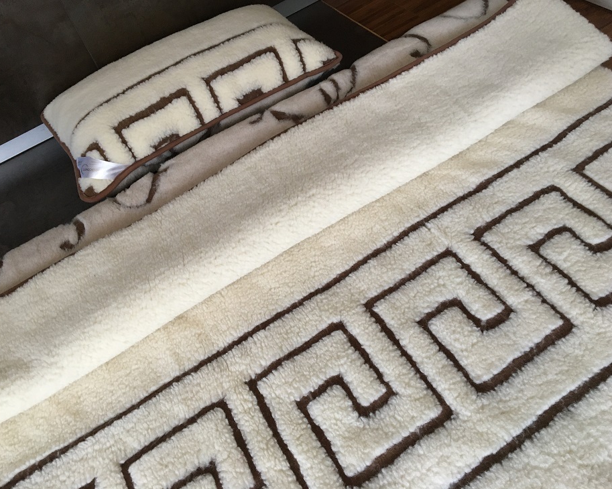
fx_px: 561
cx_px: 293
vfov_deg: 47.1
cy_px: 240
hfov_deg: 57.2
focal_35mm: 31
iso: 125
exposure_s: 1/33
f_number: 2.2
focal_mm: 4.15
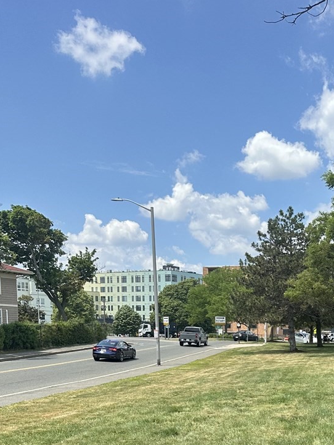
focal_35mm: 51
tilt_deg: -6.7
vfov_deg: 34.3
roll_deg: -2.1
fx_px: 656
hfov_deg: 28.1
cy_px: 442
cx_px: 255
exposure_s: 1/3597
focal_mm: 6.86
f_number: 1.78
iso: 80
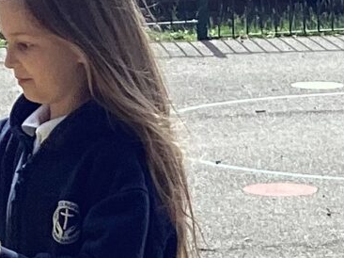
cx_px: 207
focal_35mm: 217
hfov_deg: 9.1
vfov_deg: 6.6
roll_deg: +0.0
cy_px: 517
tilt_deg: -19.6
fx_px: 2155
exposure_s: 1/1072
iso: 25
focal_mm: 3.3
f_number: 2.4
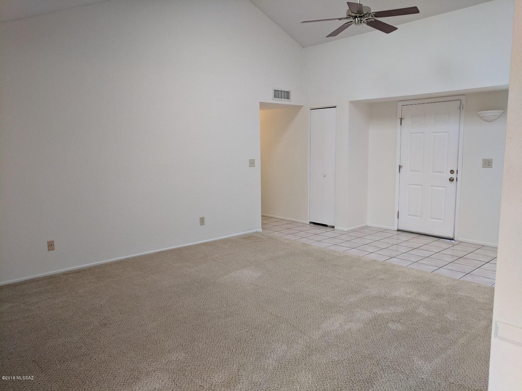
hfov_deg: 67.3
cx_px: 261
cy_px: 196
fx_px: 392
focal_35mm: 26
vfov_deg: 53.1
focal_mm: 4.67
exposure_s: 1/60
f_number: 2
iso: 306
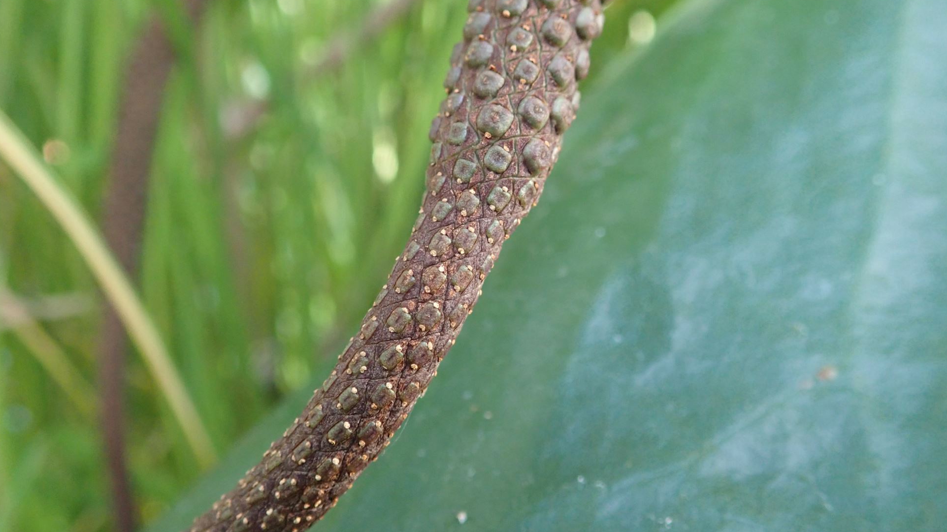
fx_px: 854
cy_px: 205
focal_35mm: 34
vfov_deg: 34.5
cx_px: 480
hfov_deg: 58.0
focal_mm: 5.5
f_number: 2.3
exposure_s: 1/125
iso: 640
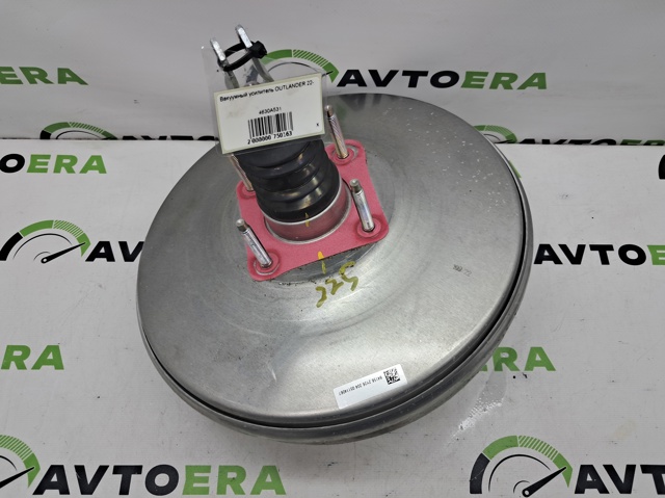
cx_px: 332
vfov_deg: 51.3
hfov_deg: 65.4
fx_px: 518
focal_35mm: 27
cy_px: 249
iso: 50
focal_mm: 4
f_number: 1.8
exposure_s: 1/100
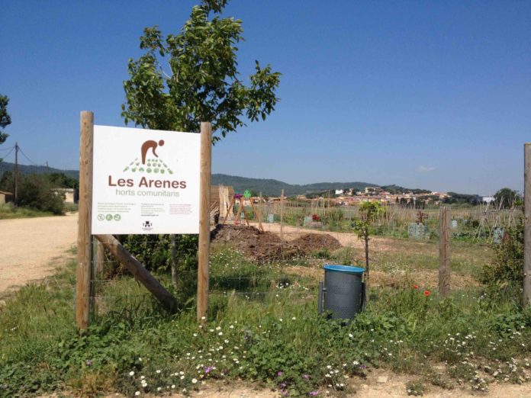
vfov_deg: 40.7
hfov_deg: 52.6
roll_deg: -2.4
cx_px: 266
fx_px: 537
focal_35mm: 35
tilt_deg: -2.7
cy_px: 199
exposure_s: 1/2304
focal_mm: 4.28
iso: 50
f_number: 2.4
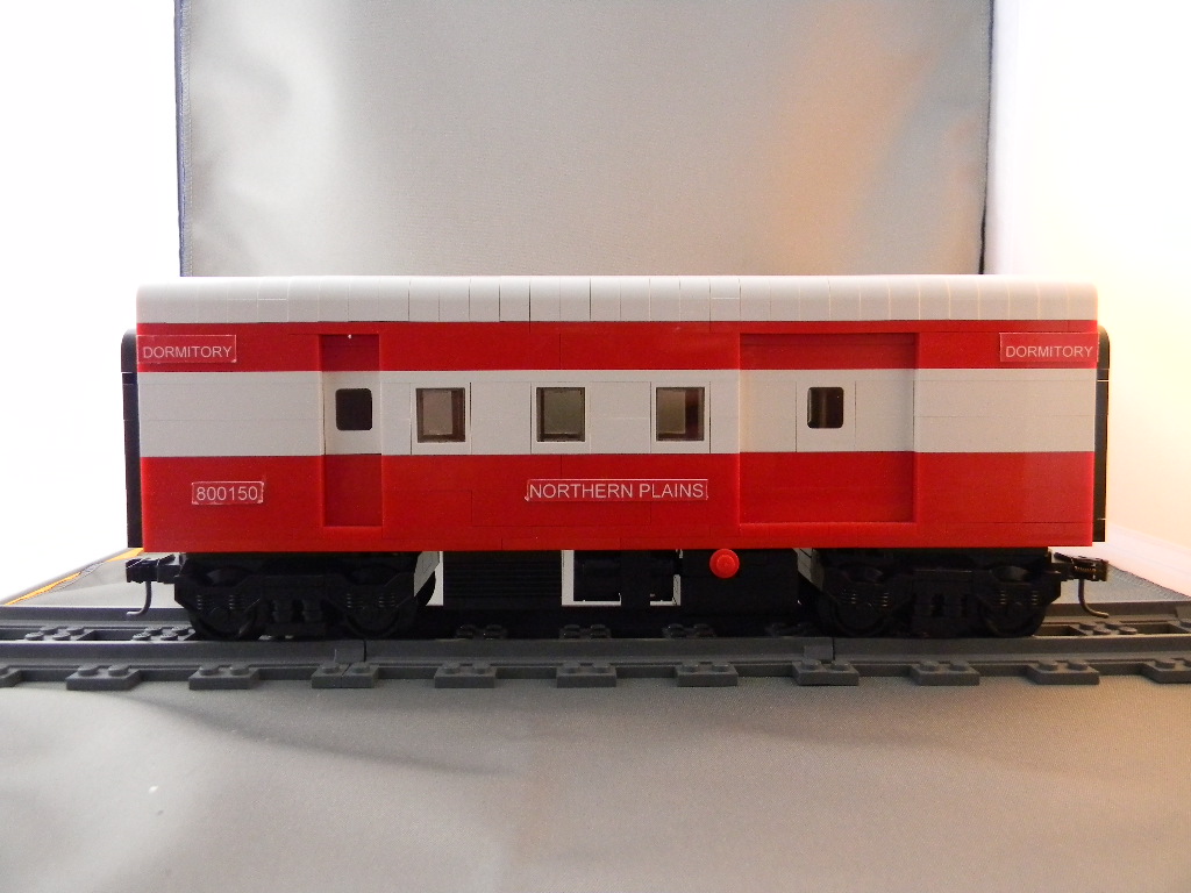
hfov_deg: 63.4
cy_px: 446
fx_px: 963
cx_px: 596
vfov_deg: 49.7
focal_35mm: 28
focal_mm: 5
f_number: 3.5
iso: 400
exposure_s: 1/17
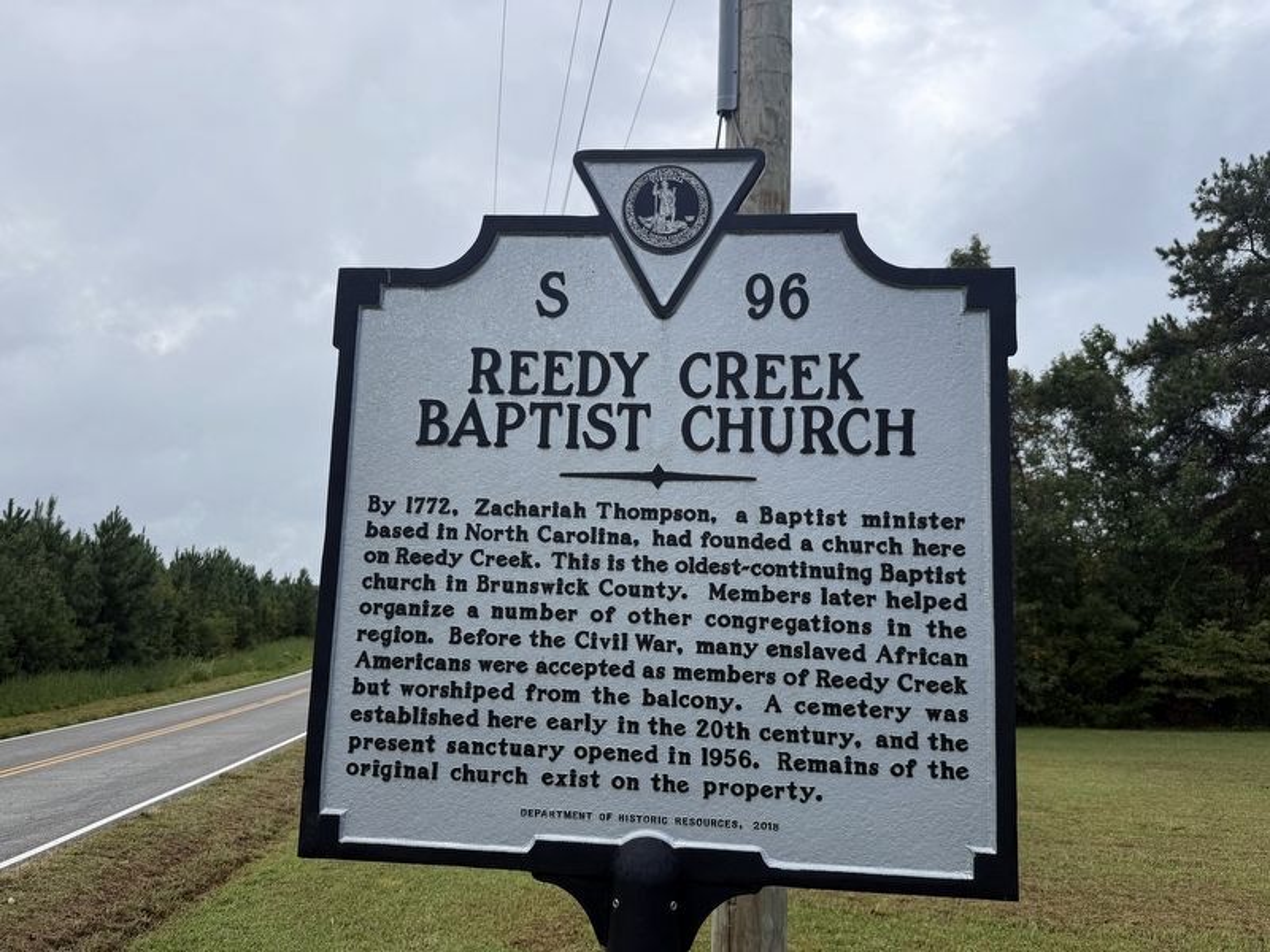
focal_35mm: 24
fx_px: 881
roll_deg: -2.4
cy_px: 476
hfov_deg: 71.6
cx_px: 635
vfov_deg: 56.8
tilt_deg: +9.0
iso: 80
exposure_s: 1/3021
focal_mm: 6.76
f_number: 1.78
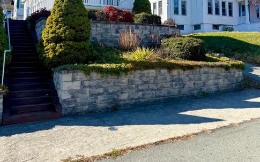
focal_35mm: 35
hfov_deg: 55.3
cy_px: 26
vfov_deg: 34.8
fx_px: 248
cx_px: 128
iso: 80
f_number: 1.78
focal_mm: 6.76
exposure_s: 1/2710
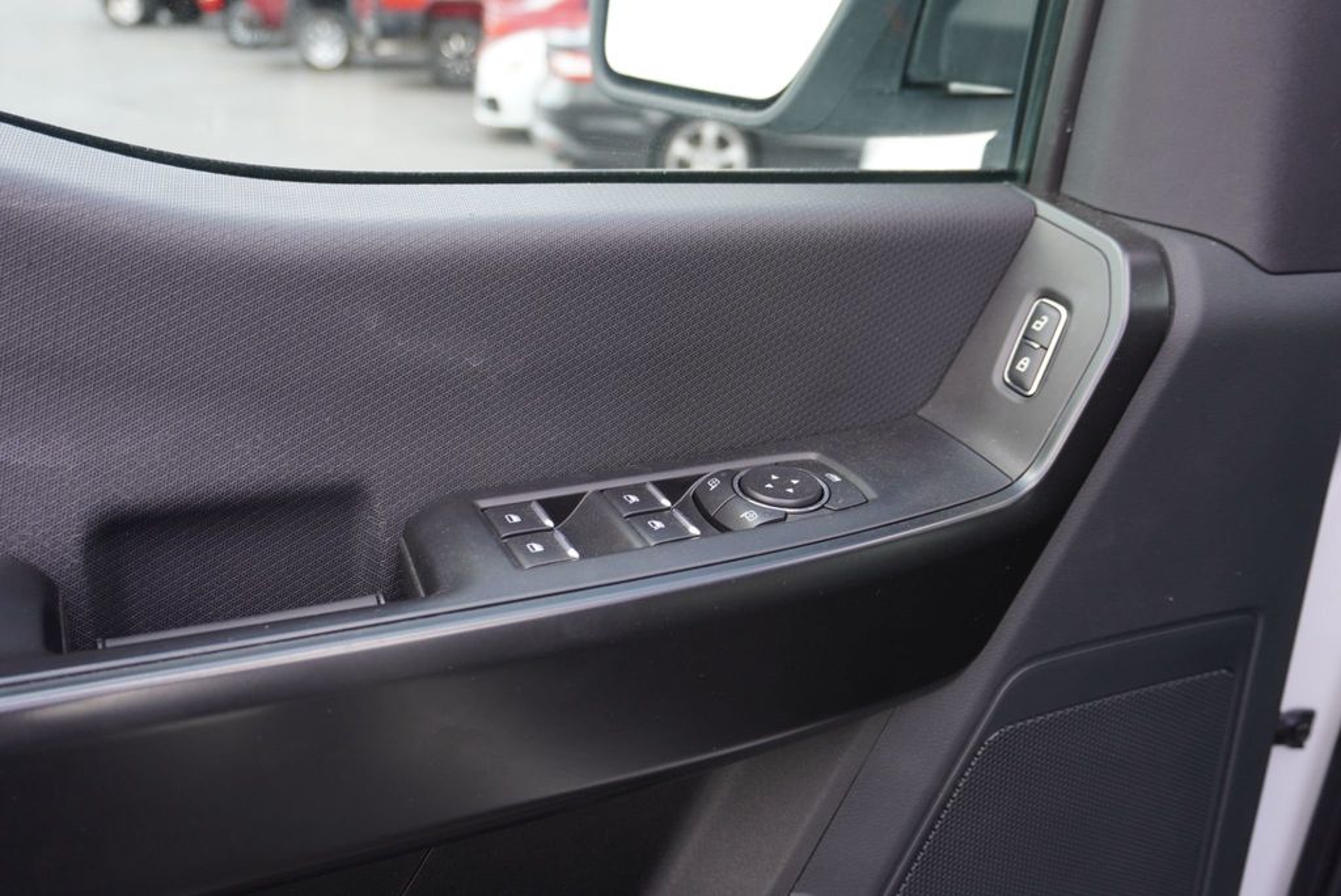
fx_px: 1174
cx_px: 670
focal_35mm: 32
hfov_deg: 59.5
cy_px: 448
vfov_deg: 41.8
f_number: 4
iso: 250
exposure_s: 1/160
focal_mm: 21
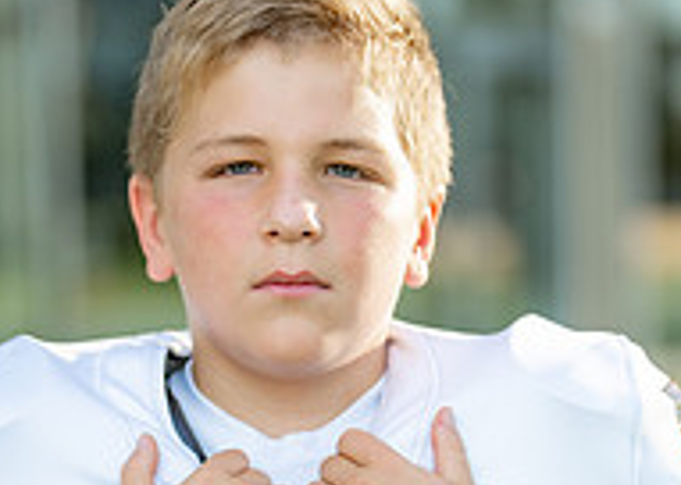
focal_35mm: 164
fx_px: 3169
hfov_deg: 12.3
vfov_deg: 8.7
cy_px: 546
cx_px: 335
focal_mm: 50
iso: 100
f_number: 1.2
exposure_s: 1/2000
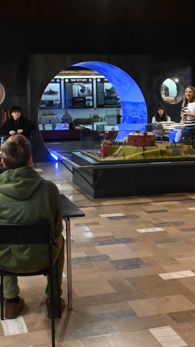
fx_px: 523
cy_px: 172
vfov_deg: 36.7
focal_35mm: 57
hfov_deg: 21.1
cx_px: 123
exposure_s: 1/60
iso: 4500
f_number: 4.2
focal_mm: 23
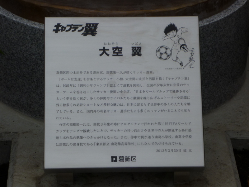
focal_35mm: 146
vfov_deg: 10.2
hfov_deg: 13.5
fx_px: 1050
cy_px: 94
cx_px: 124
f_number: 5.9
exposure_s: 1/250
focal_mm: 22.5
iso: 80
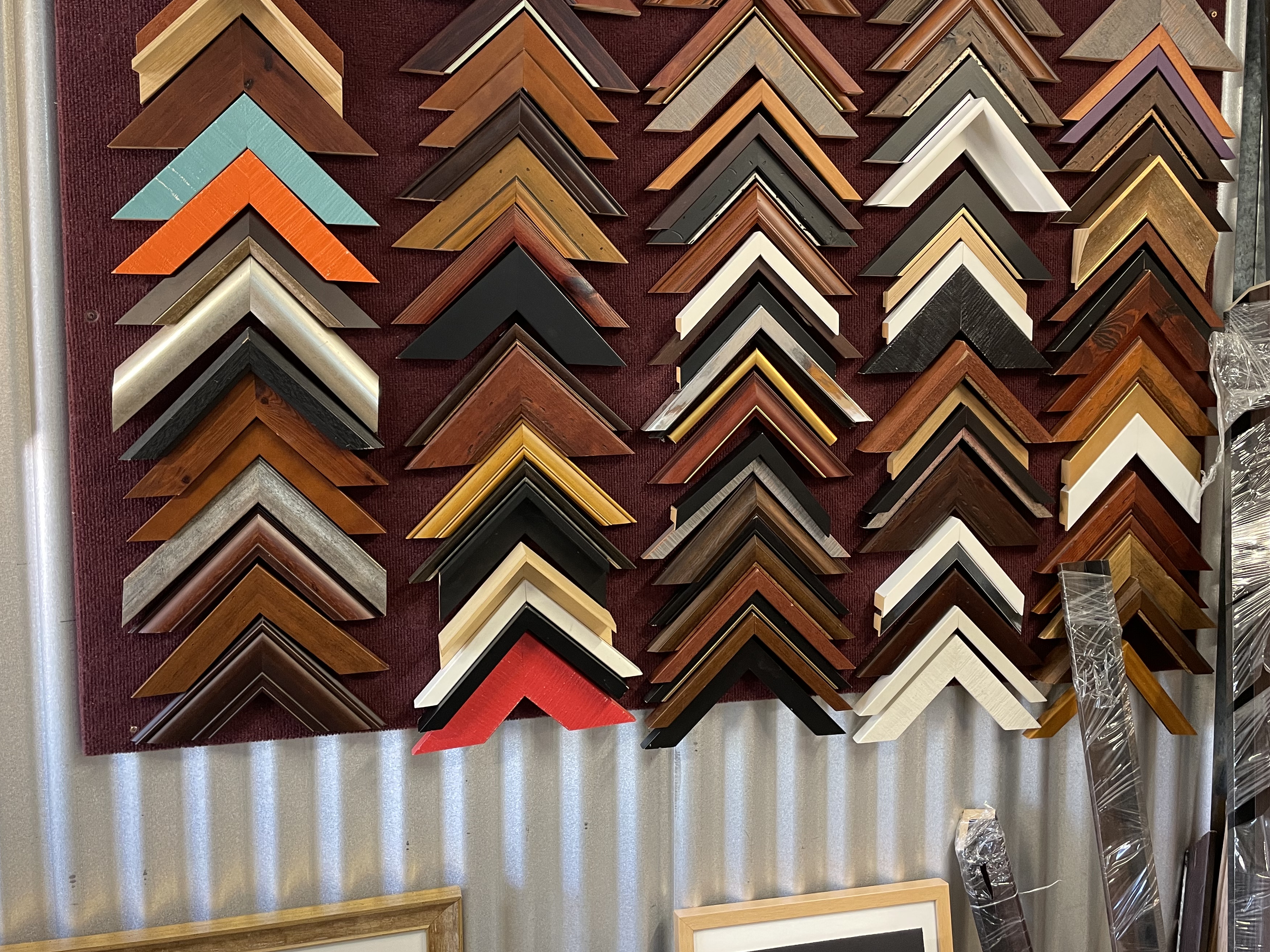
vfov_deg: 46.7
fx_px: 1101
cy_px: 432
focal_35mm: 30
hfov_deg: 59.9
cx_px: 680
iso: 200
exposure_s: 1/50
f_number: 1.6
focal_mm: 4.2
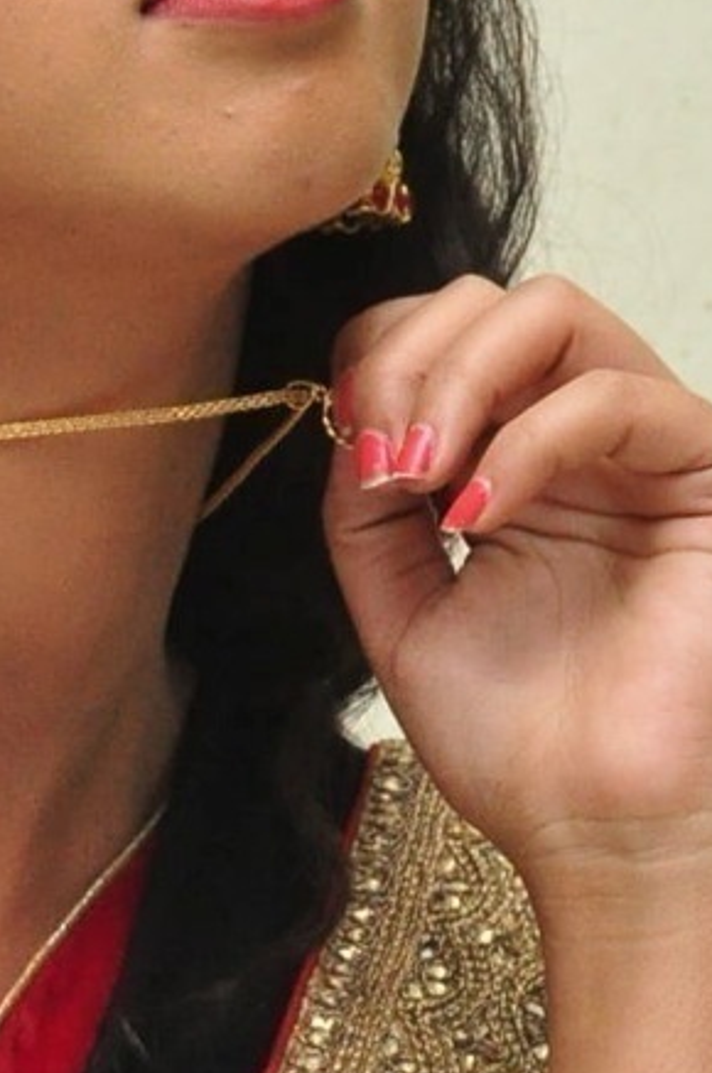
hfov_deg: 4.6
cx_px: -182
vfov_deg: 6.9
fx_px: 8868
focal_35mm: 298
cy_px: 1163
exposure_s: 1/125
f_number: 7.1
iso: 1600
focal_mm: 48
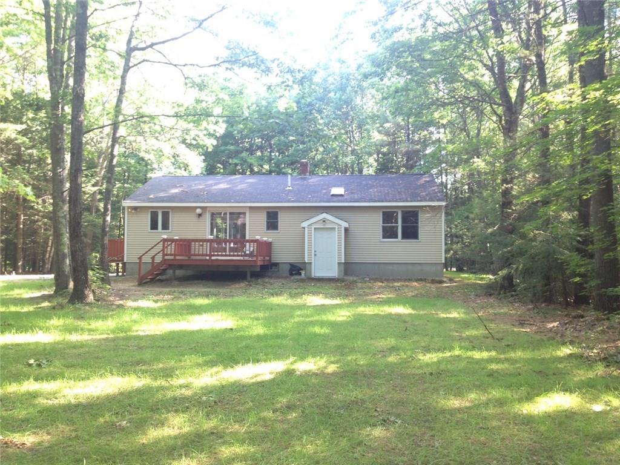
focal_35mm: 35
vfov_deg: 40.7
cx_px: 310
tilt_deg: +3.5
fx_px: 627
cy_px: 232
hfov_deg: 52.6
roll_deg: -1.3
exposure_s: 1/24
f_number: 2.4
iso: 50
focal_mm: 4.28
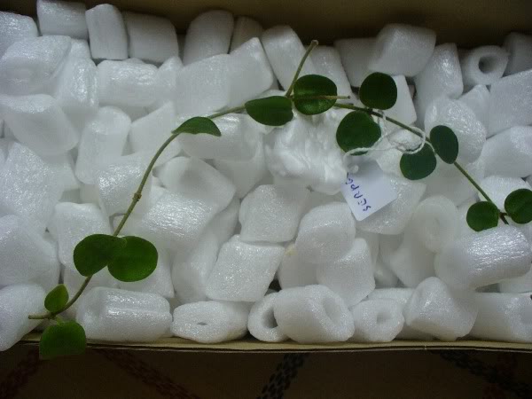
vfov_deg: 38.7
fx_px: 569
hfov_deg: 50.1
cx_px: 266
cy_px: 200
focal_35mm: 37
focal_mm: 6.1
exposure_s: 1/25
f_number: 2.8
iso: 200
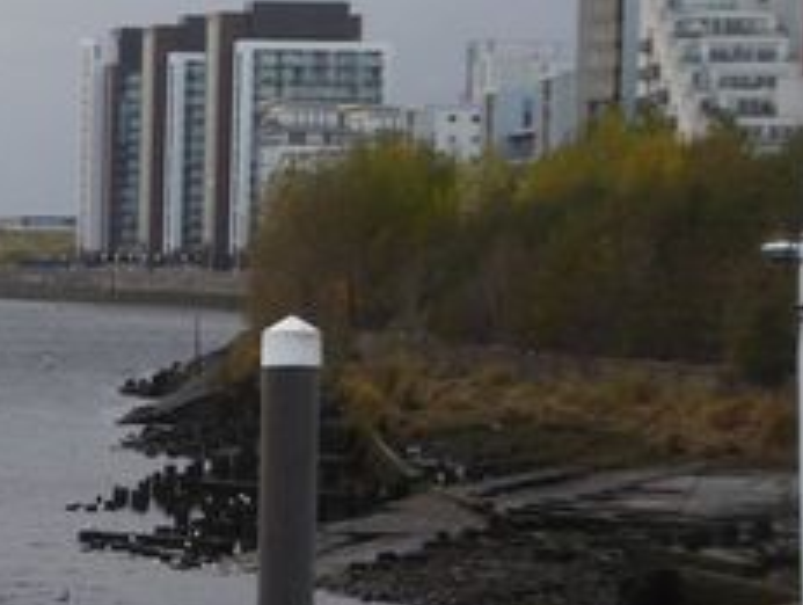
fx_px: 4577
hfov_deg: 9.6
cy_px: 591
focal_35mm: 197
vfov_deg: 7.5
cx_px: -574
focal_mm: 9.6
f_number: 4.1
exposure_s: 1/60
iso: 100
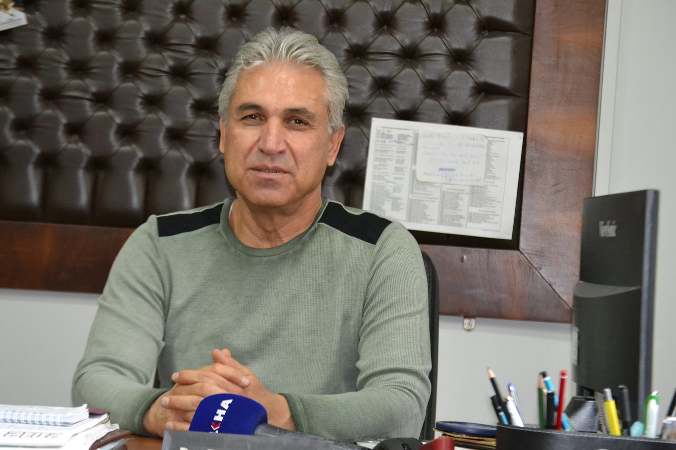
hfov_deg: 18.2
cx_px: 338
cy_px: 225
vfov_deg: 12.2
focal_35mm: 112
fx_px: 2112
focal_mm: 75
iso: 2800
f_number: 4.2
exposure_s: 1/60
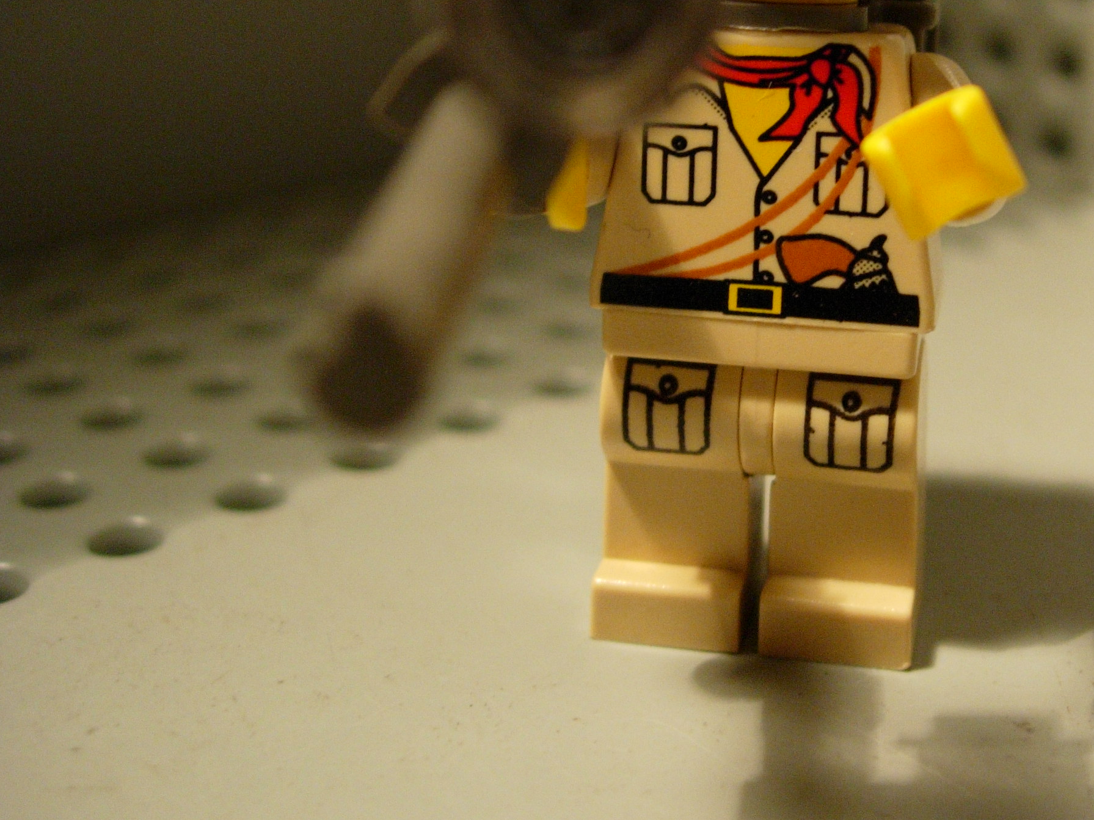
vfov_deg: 26.4
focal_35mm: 55
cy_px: 288
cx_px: 777
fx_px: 1738
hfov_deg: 34.4
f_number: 2.8
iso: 200
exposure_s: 1/26.9
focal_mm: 7.8
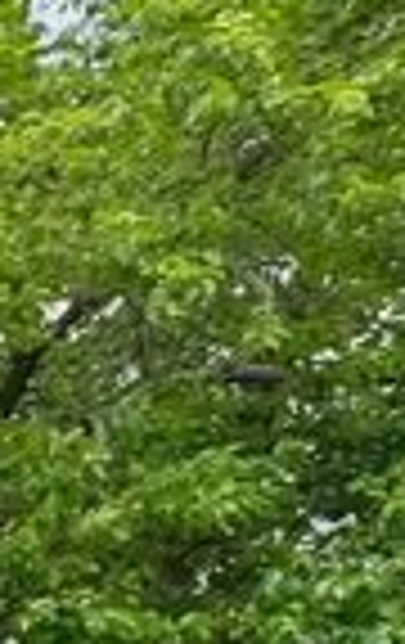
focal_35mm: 102
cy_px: 901
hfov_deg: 6.2
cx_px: -1660
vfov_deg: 18.5
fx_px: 1792
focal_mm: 14
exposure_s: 1/400
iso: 320
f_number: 8
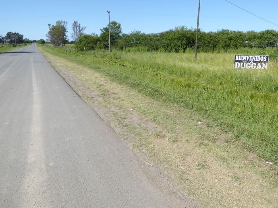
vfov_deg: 48.1
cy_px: 93
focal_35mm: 29
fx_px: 233
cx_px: 150
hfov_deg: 61.6
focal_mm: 4.3
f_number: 3.3
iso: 80
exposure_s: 1/800
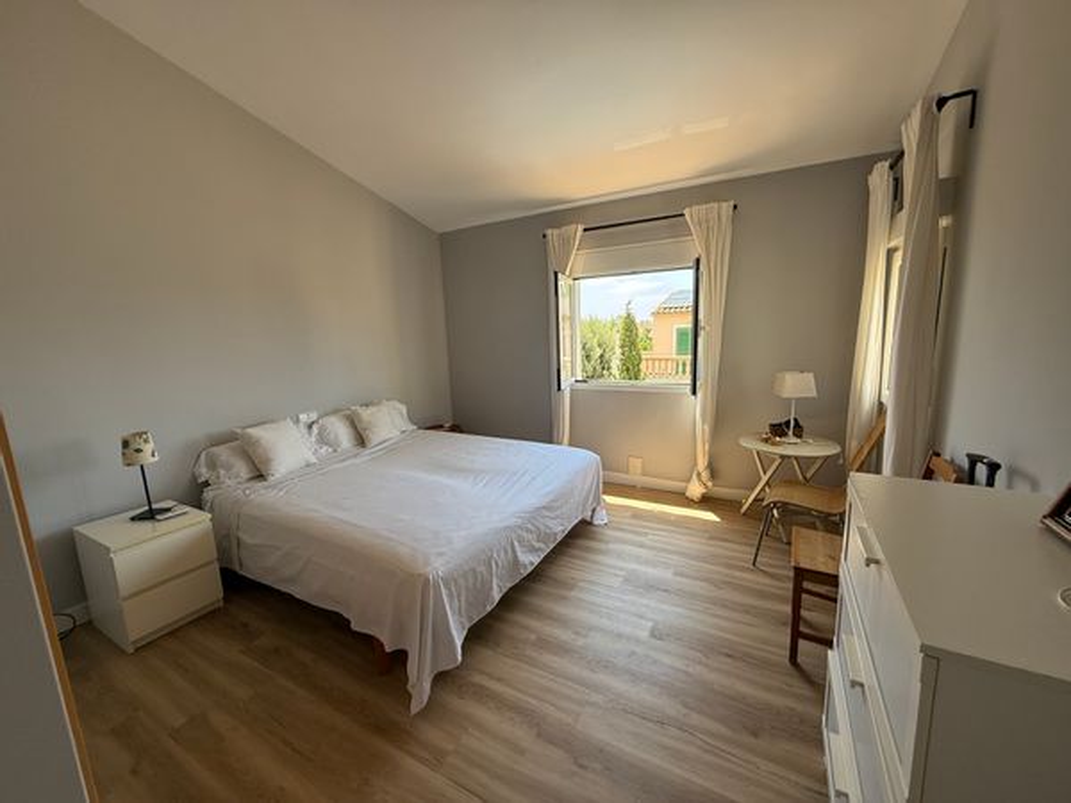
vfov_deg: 85.7
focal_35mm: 14
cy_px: 402
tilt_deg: -9.3
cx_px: 536
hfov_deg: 102.1
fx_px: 433
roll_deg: +2.0
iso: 64
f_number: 2.2
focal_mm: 2.22
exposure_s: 1/200
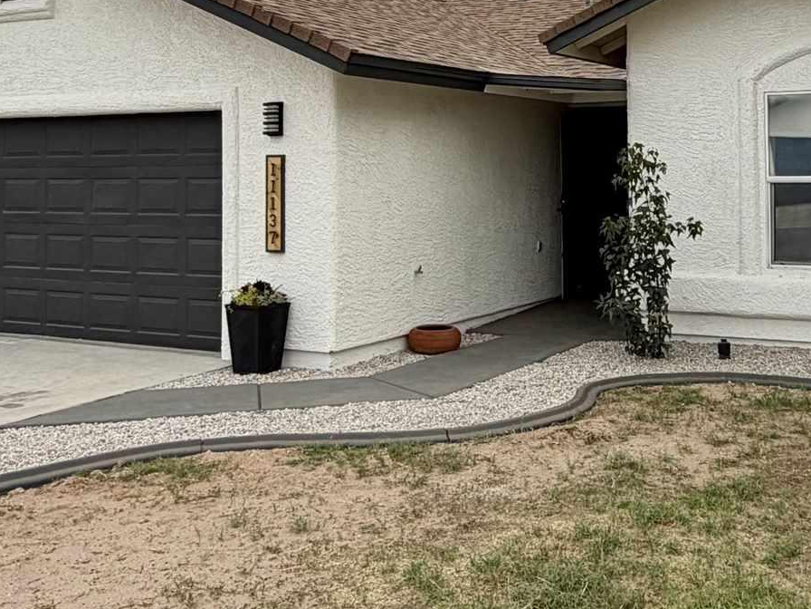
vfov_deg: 29.6
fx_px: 1125
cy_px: 125
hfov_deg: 39.2
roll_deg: +1.3
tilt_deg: +3.7
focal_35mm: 48
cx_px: 547
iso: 20
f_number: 2.2
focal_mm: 2.22
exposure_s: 1/770
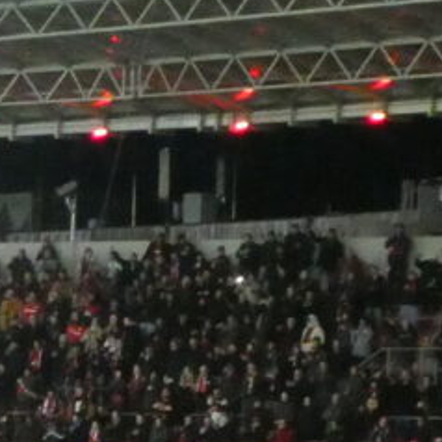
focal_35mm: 262
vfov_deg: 6.6
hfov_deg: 6.3
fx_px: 3785
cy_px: 748
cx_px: -741
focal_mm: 7.8
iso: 1250
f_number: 3.9
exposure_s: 1/125
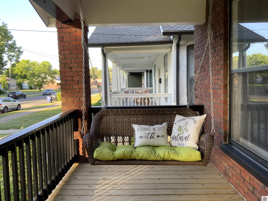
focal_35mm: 29
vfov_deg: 48.2
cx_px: 134
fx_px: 225
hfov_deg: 61.7
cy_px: 100
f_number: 1.8
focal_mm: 3
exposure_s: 1/122
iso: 32
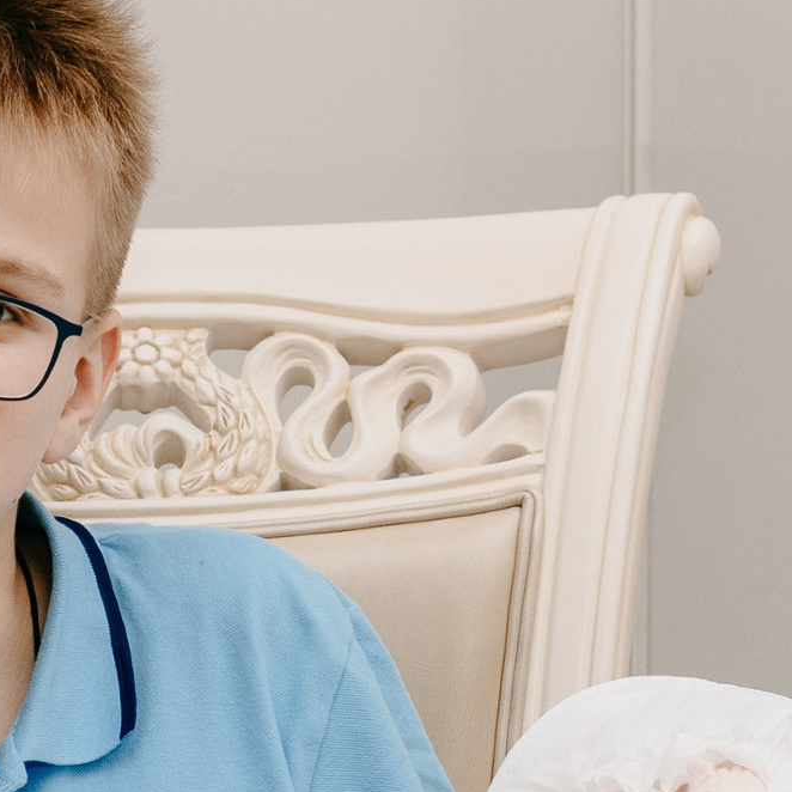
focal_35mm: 179
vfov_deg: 9.7
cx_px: -171
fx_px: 4633
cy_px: 697
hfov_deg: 9.6
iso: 320
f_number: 4.5
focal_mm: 38
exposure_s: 1/160
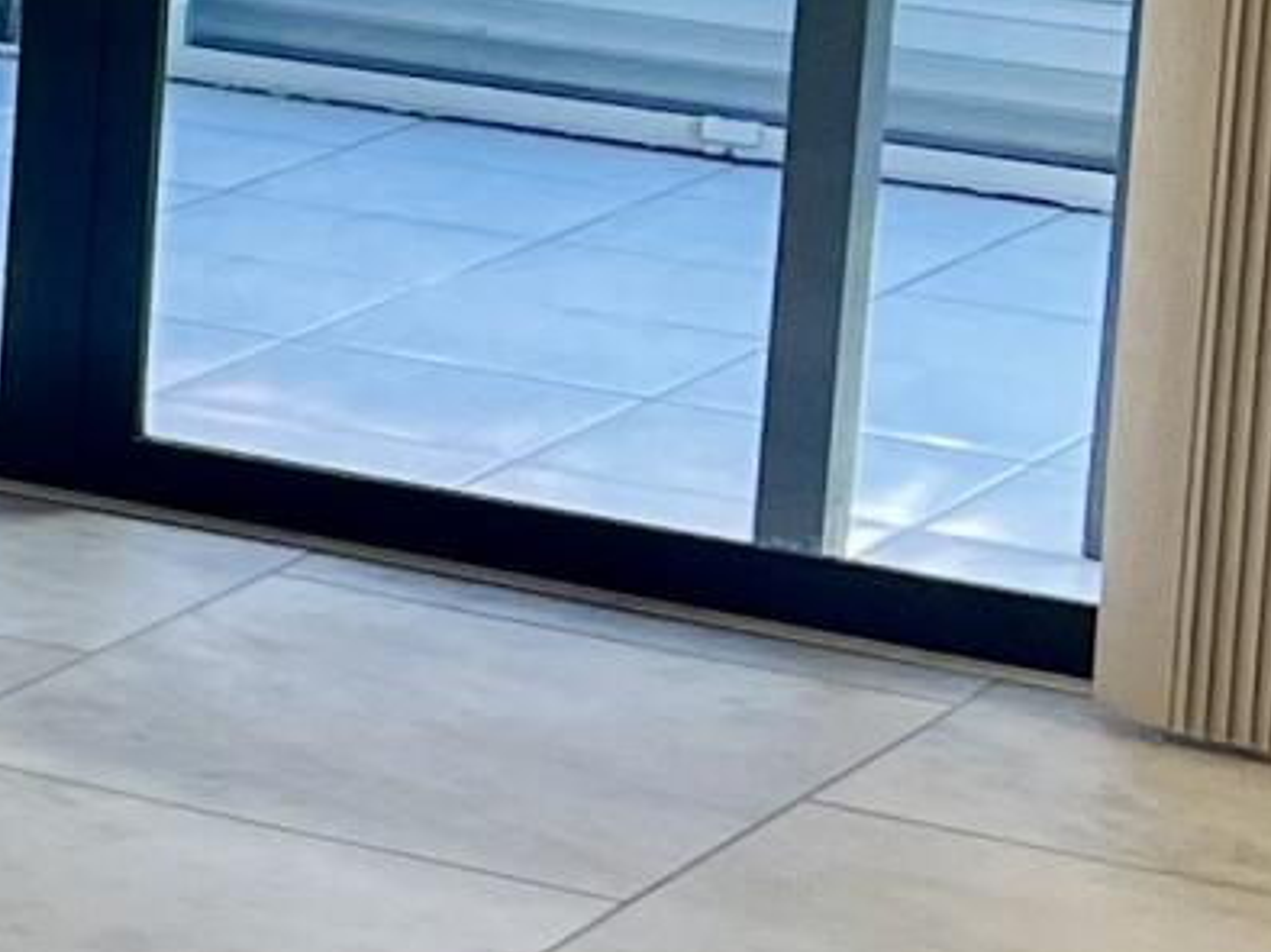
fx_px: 7266
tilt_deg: -8.2
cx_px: -2261
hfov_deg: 8.6
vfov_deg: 7.4
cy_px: -223
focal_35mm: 198
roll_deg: -0.7
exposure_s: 1/60
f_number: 1.6
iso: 80
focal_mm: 5.1
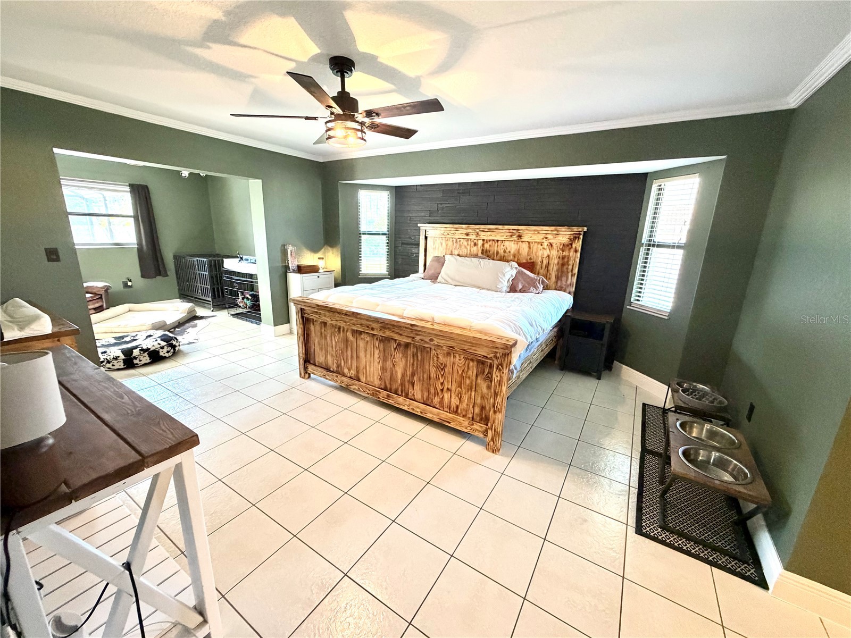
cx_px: 426
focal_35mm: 14
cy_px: 319
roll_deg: -1.5
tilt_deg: -13.6
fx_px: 344
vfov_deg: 85.7
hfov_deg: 102.1
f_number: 2.2
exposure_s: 1/60
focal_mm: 2.22
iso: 500
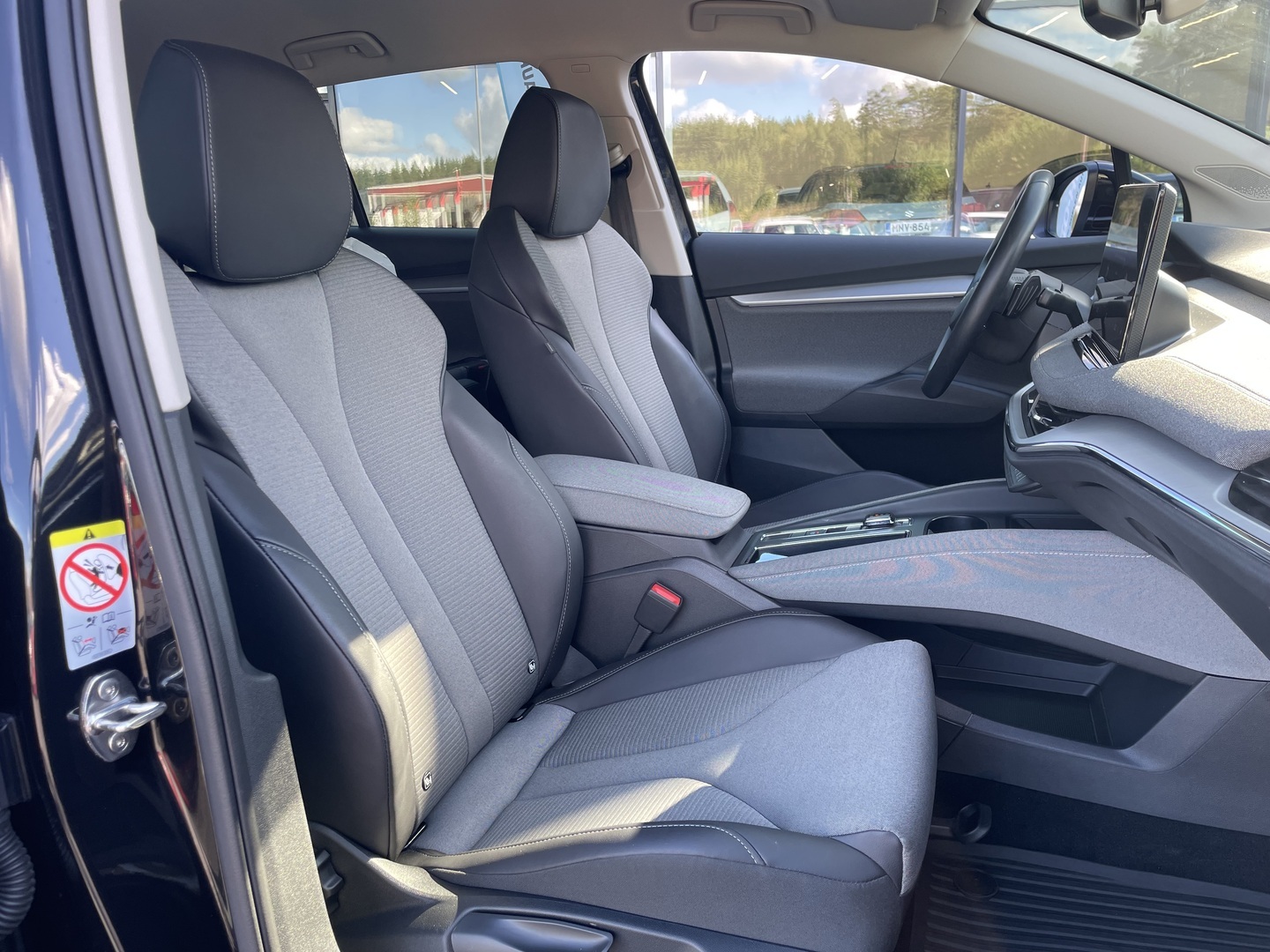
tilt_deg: -14.3
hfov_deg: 67.3
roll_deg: +2.1
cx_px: 635
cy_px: 476
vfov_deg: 53.1
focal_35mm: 26
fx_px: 954
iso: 50
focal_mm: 4.2
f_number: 1.6
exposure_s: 1/121
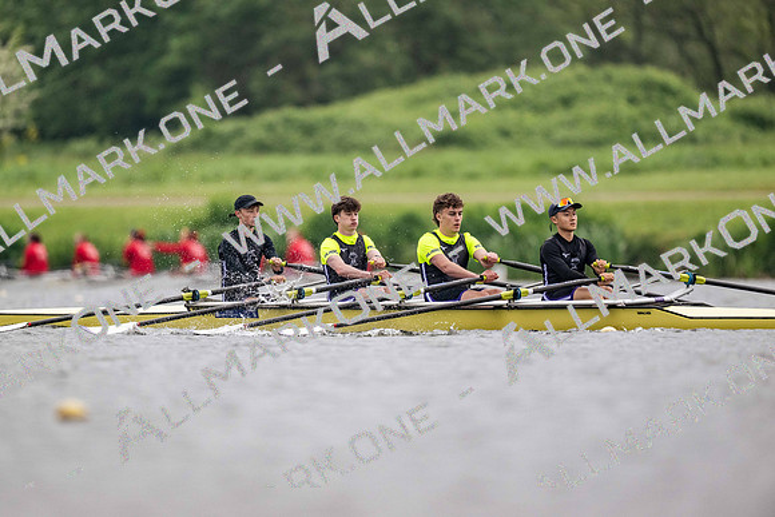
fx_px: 12919
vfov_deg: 2.3
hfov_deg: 3.4
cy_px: 258
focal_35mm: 600
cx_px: 388
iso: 1800
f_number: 4
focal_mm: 600
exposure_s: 1/2000
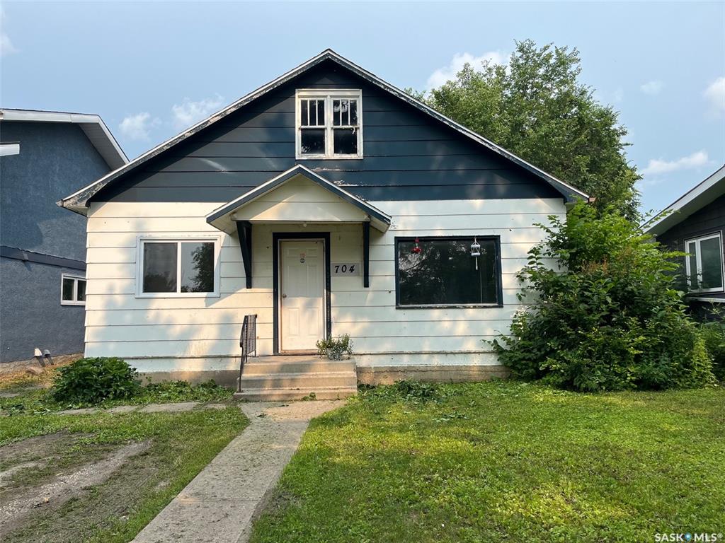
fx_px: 545
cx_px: 362
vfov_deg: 53.1
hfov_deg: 67.3
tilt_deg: +3.8
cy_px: 272
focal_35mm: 26
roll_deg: +1.0
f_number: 1.6
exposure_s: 1/2825
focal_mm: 5.1
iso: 50
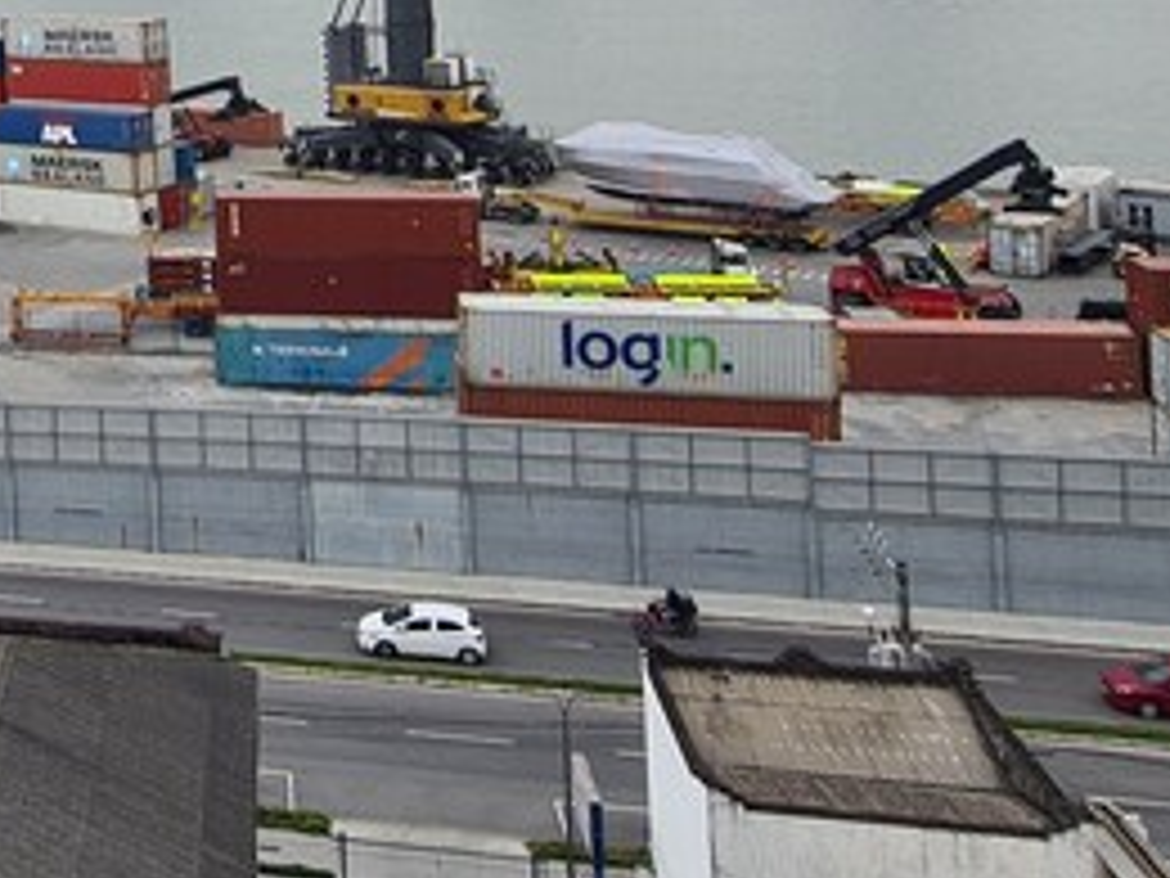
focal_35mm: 50
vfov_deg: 26.4
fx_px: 1690
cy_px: -135
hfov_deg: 30.6
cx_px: -324
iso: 50
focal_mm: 2.2
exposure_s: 1/439
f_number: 2.2
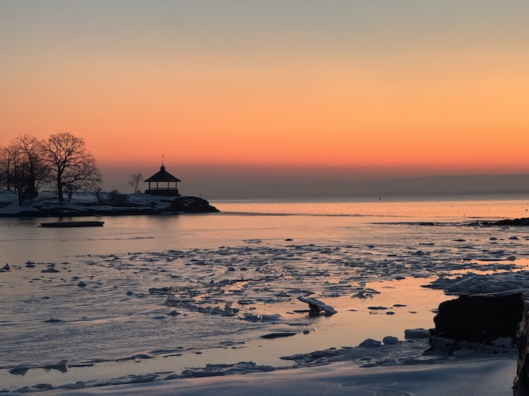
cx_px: 264
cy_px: 198
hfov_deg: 25.3
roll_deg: +0.9
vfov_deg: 19.1
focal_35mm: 77
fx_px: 1177
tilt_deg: -0.3
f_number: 2.8
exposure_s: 1/46
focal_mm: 9
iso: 640
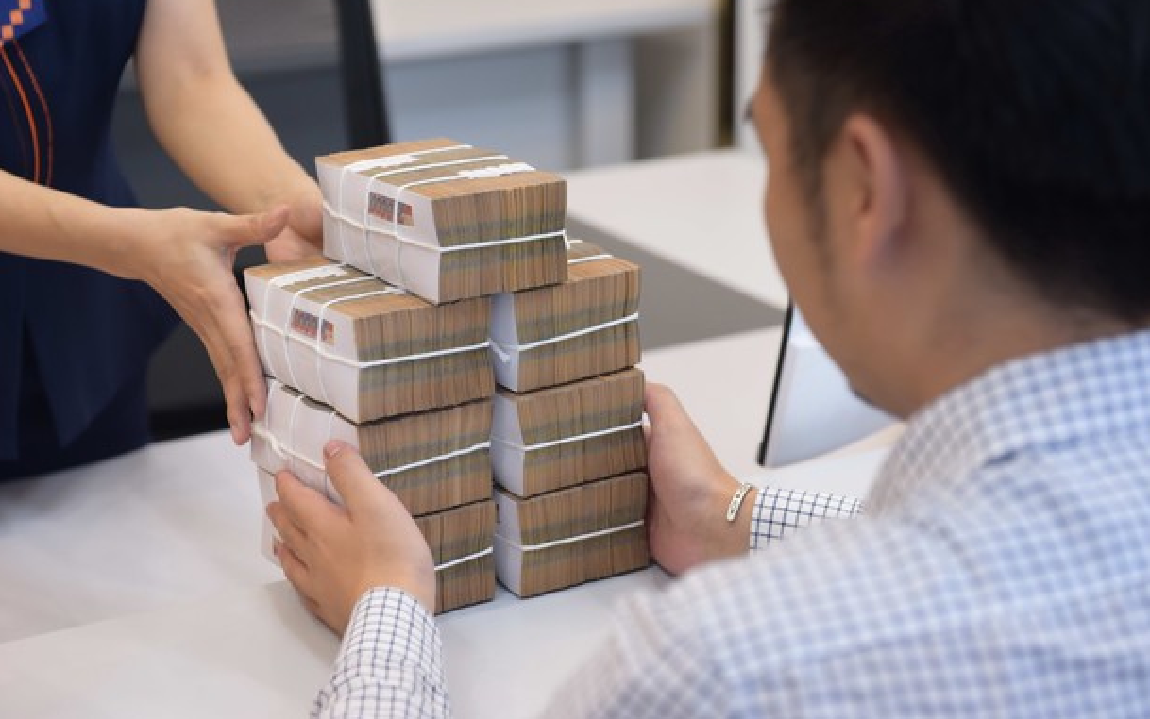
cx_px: 570
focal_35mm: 75
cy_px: 318
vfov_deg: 17.4
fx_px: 2351
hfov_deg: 27.5
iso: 1000
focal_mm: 70
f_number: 4
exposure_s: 1/160
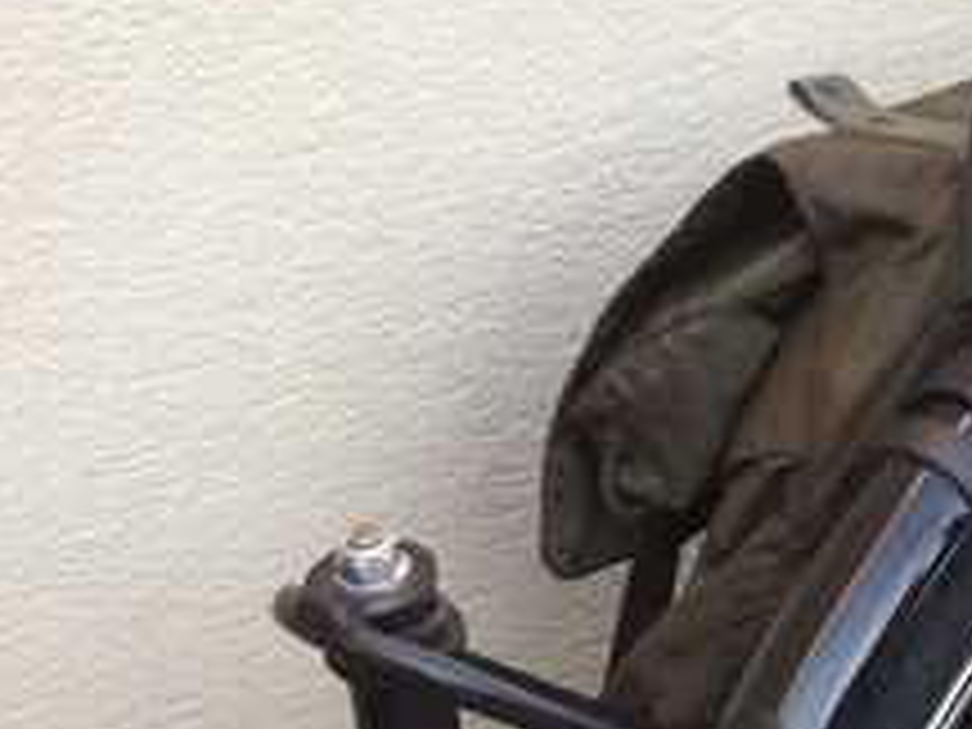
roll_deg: -2.7
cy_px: 1192
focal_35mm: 162
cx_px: -212
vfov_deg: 8.9
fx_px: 4549
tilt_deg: -33.8
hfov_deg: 11.9
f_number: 2.4
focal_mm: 4.28
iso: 64
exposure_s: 1/120
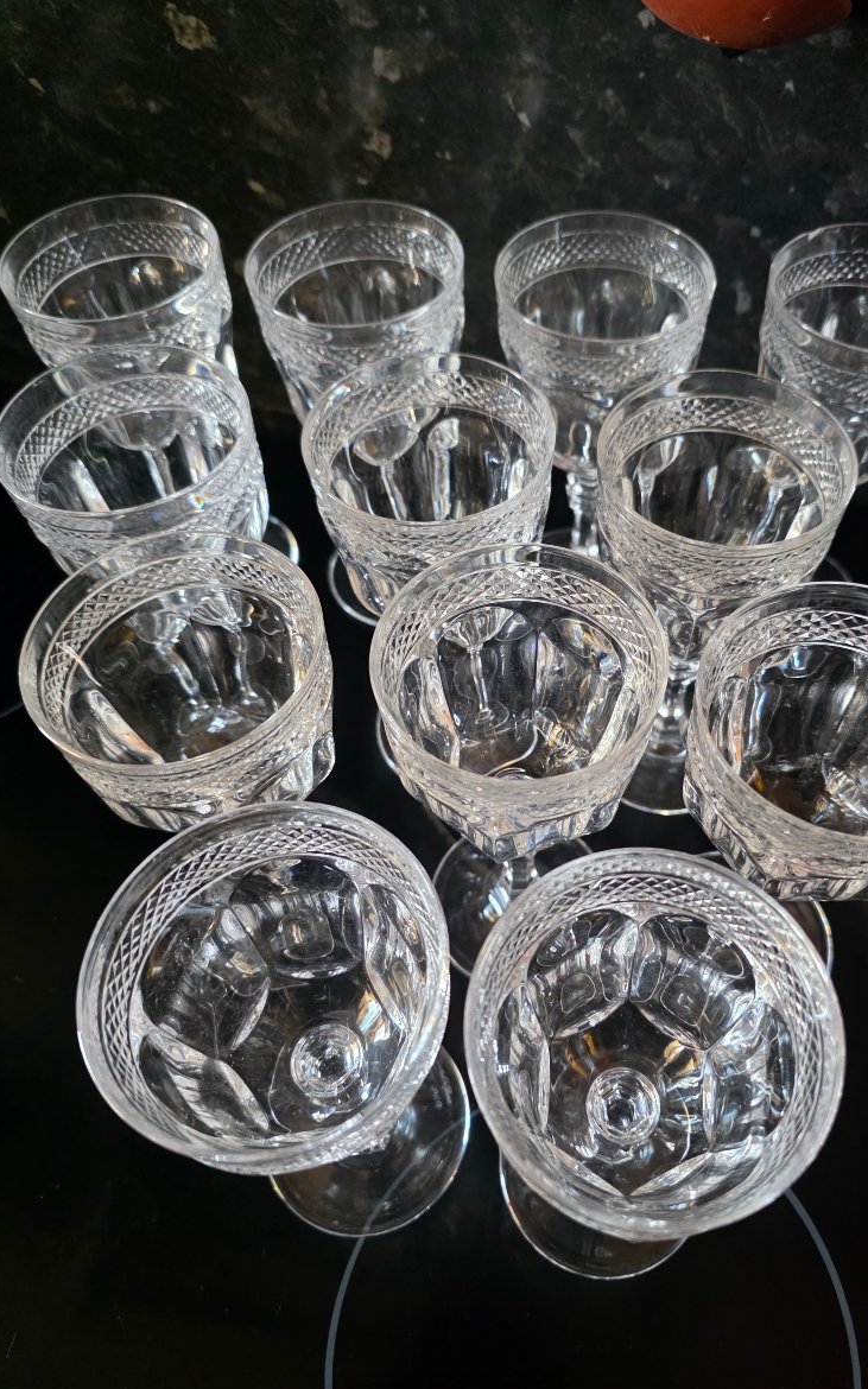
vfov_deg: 72.6
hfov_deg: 48.9
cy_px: 693
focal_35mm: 25
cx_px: 530
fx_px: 946
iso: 1600
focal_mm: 6.3
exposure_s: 1/100
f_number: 1.7
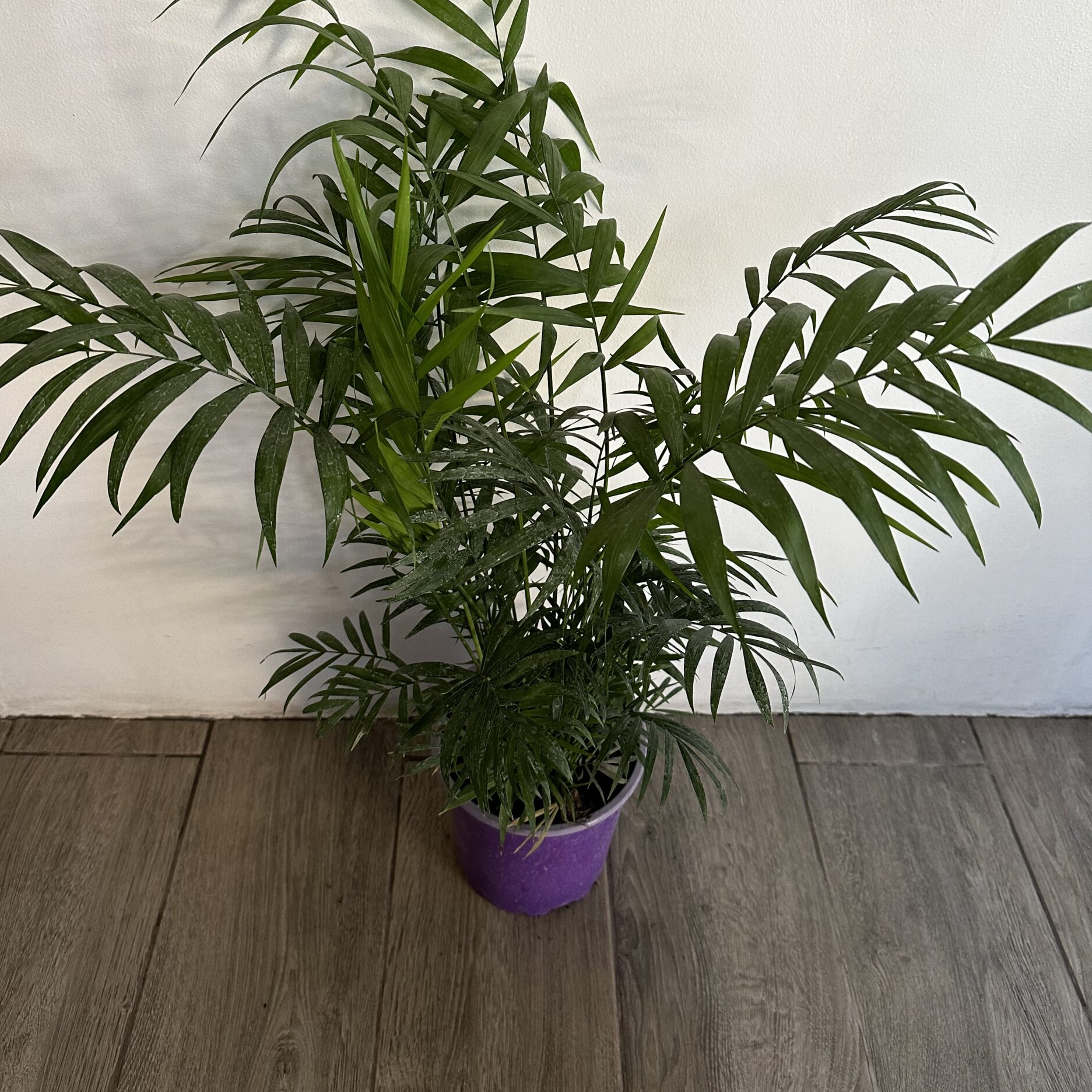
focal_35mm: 29
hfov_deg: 55.6
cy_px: 417
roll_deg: -3.8
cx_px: 536
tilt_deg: -37.1
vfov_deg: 55.1
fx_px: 1035
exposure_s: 1/71
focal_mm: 6.86
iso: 250
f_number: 1.78
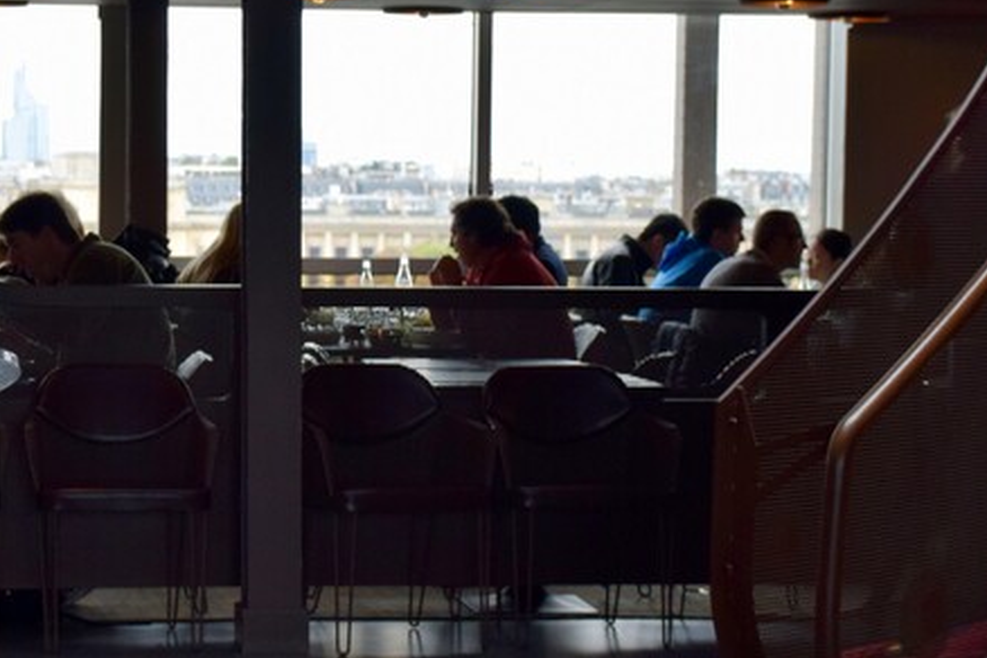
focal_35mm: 104
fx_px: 2851
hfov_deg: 19.5
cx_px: 286
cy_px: 285
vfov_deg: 13.2
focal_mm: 38
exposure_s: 1/100
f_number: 5
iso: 400
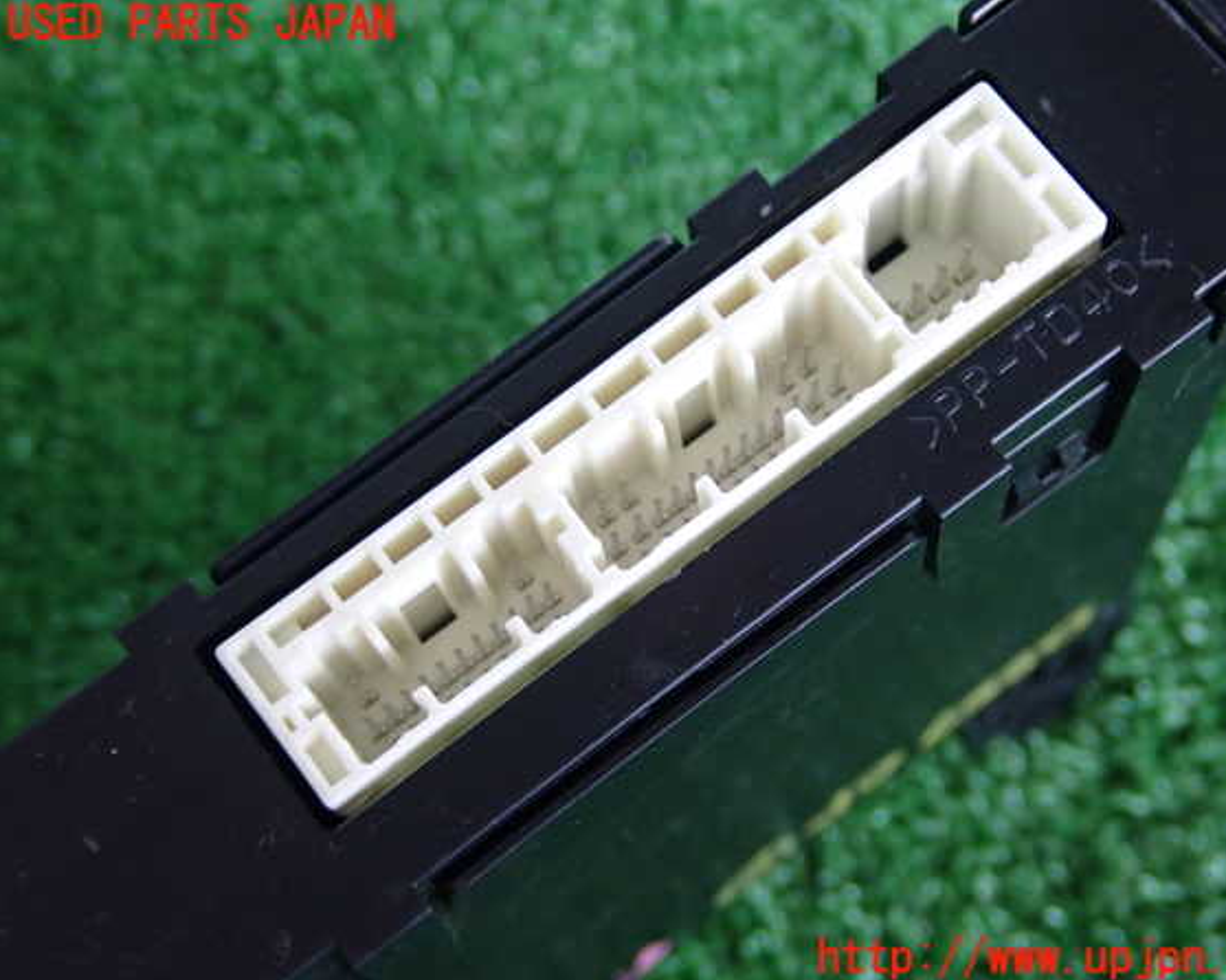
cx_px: 655
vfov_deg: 65.5
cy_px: 492
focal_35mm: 21
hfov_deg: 77.5
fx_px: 762
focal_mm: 3.56
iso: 640
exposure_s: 1/100
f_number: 3.8
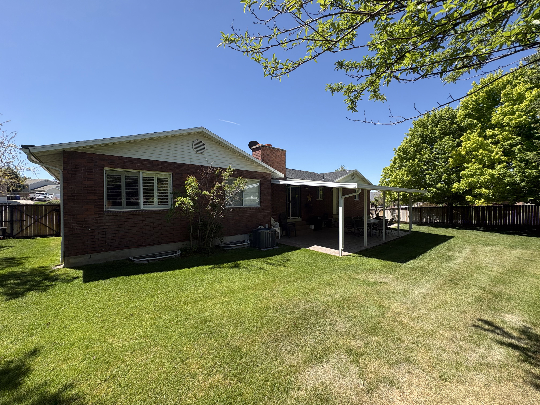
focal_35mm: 14
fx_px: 218
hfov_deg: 102.1
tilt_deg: +0.5
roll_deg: -0.3
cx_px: 270
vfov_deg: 85.7
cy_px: 202
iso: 50
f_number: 2.2
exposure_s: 1/932
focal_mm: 2.22
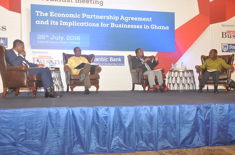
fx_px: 293
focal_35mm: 45
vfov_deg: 29.7
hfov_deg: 43.7
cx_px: 118
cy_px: 78
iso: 800
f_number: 4
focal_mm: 30
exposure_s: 1/125
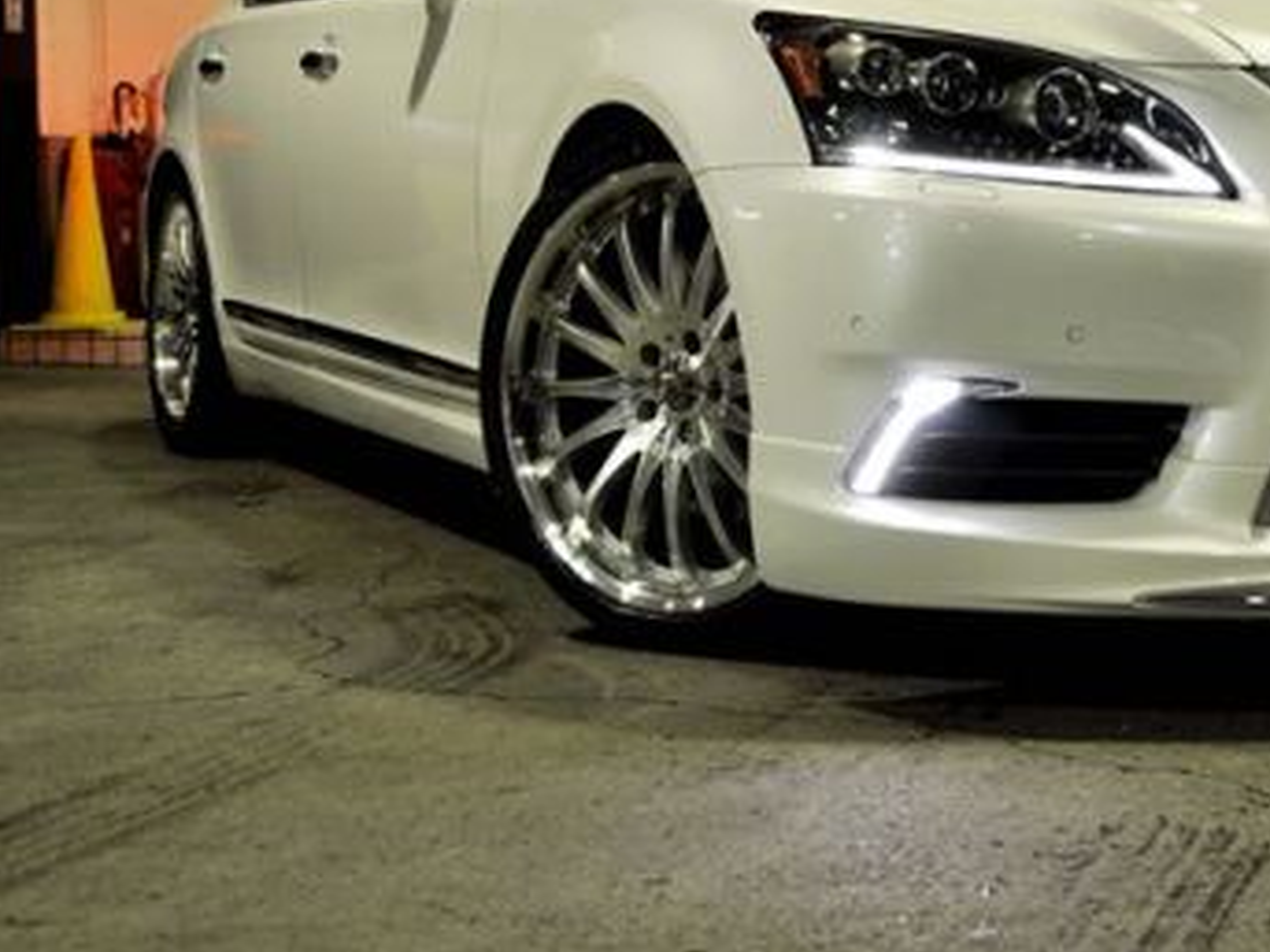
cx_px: 1022
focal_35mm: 64
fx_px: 2347
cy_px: 261
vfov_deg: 22.7
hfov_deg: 29.6
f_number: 5.6
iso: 400
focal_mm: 26
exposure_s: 1/30
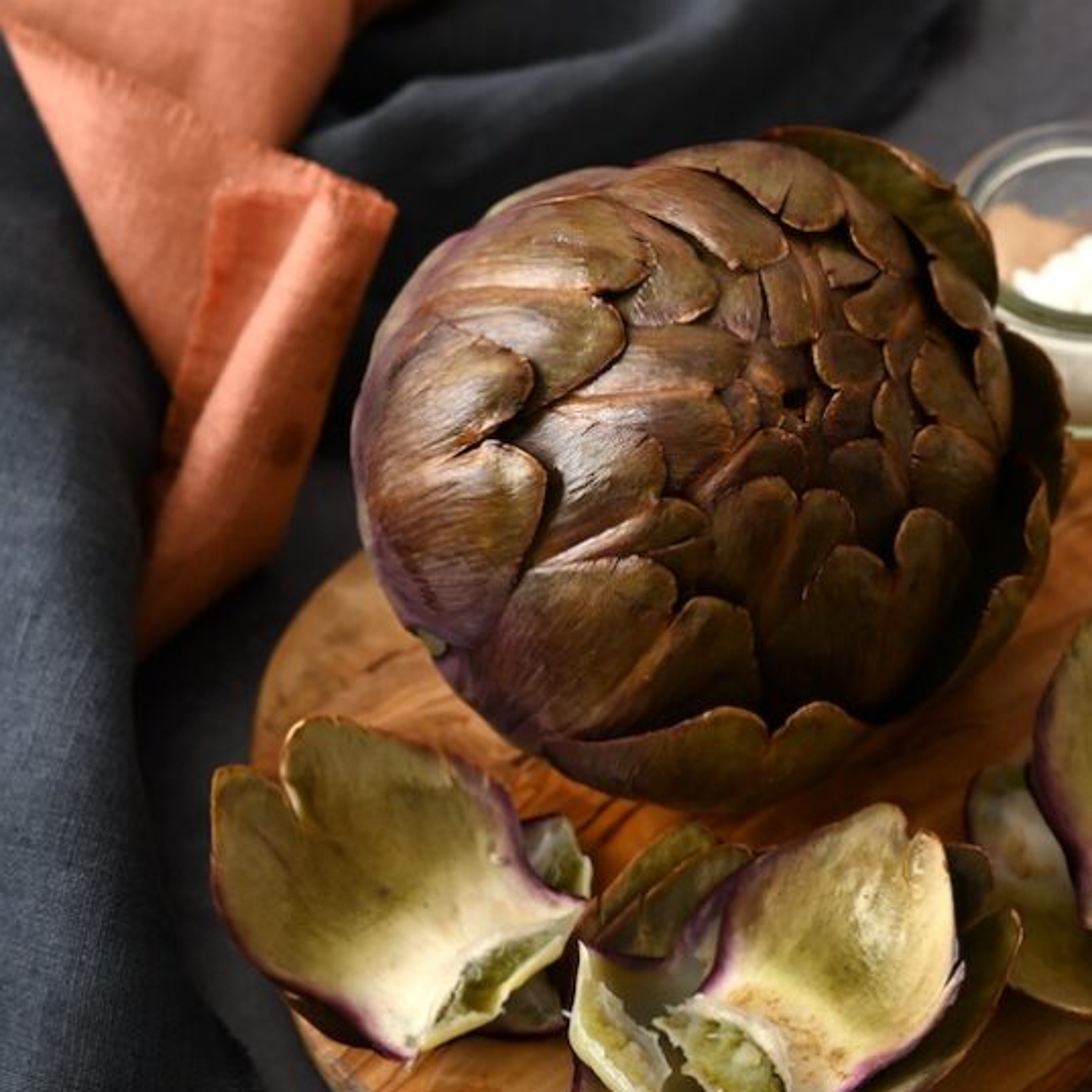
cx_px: 942
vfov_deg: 21.4
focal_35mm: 81
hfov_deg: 21.0
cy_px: 431
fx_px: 2891
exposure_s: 1/10
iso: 125
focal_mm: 50
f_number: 7.1
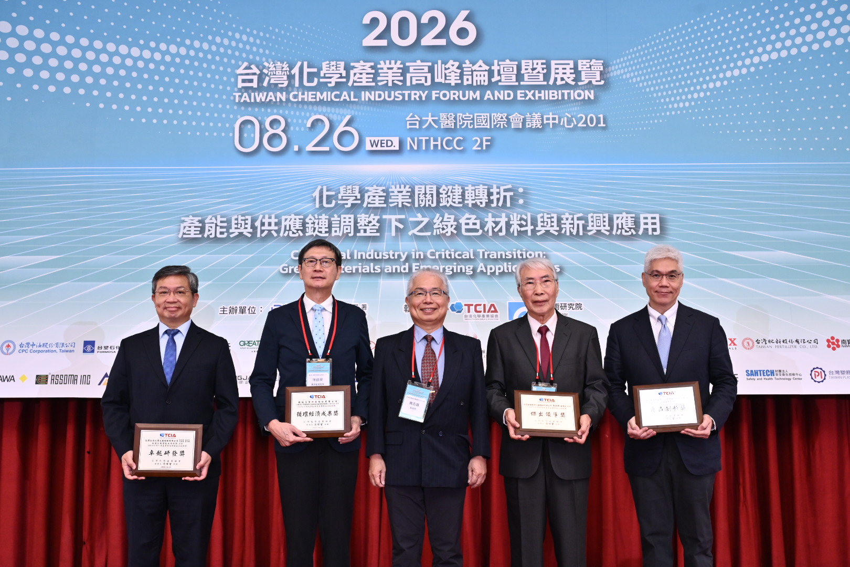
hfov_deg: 53.1
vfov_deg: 36.9
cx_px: 425
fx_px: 850
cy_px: 284
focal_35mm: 36
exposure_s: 1/100
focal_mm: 36
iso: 2000
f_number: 6.3
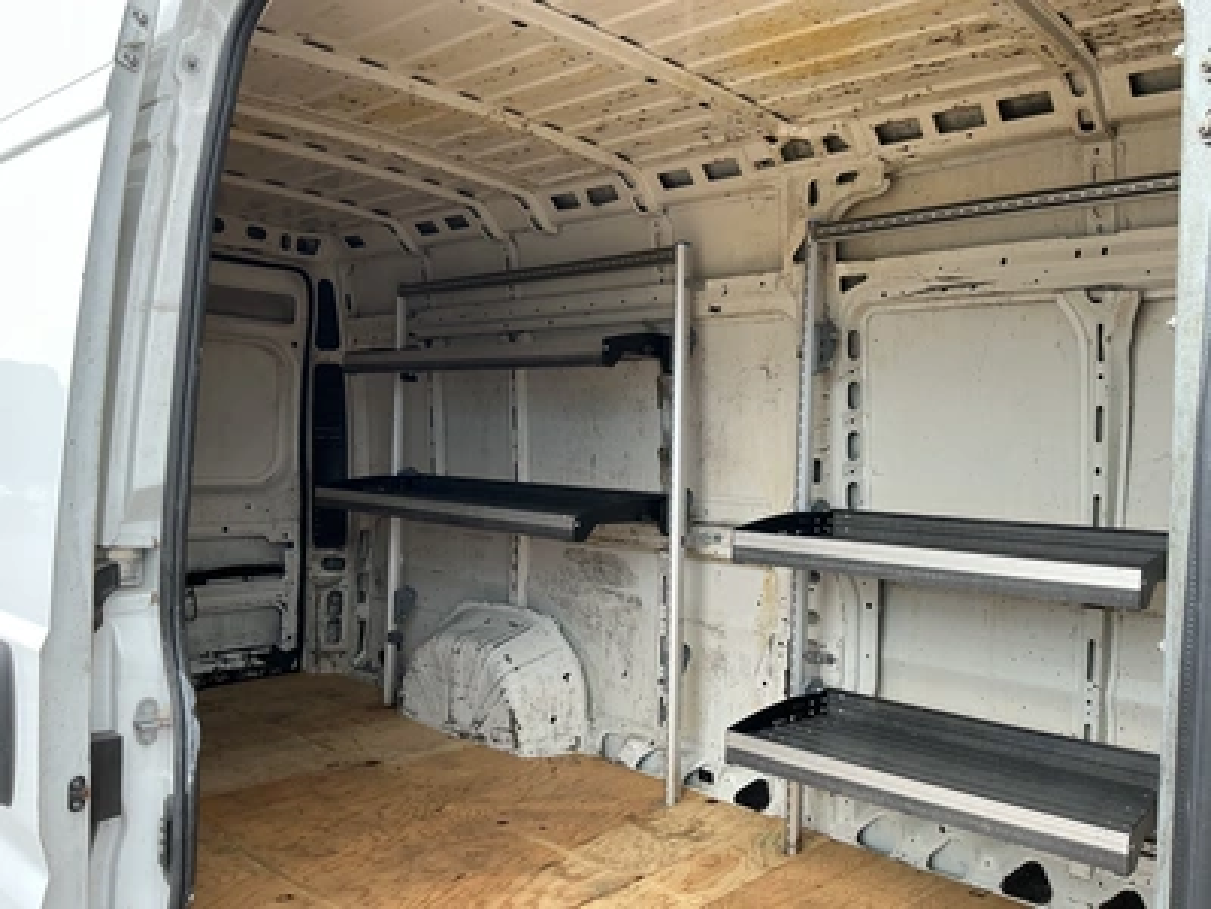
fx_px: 980
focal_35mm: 28
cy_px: 454
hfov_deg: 63.4
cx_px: 606
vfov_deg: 49.7
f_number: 1.8
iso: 25
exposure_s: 1/122
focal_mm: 3
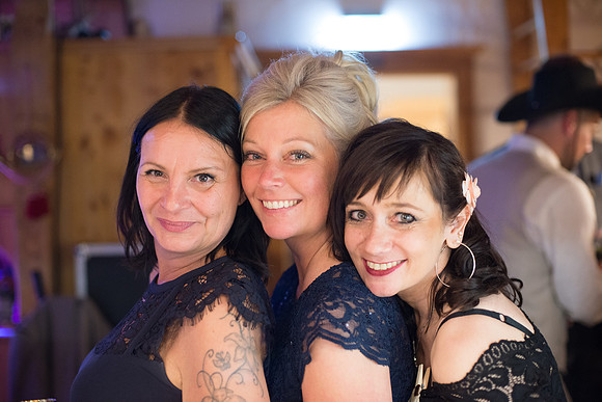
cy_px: 201
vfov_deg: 27.0
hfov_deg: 39.6
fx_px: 836
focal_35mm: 50
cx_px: 301
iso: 3200
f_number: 2.5
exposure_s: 1/50
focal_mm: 50
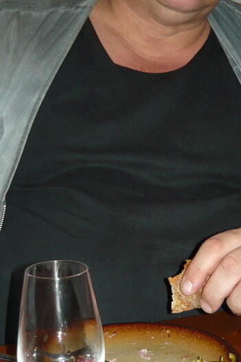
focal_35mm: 78
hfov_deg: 17.5
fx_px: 783
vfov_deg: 26.0
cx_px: 144
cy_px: 160
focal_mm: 5.5
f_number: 2.8
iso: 100
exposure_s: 1/30
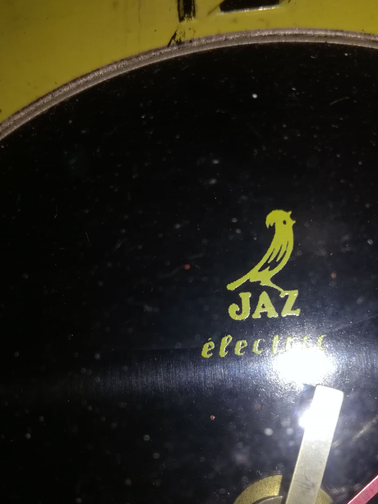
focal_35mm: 38
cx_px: 212
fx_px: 553
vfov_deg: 48.7
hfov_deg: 37.7
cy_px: 299
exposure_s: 1/211
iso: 50
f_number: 2
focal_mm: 3.79
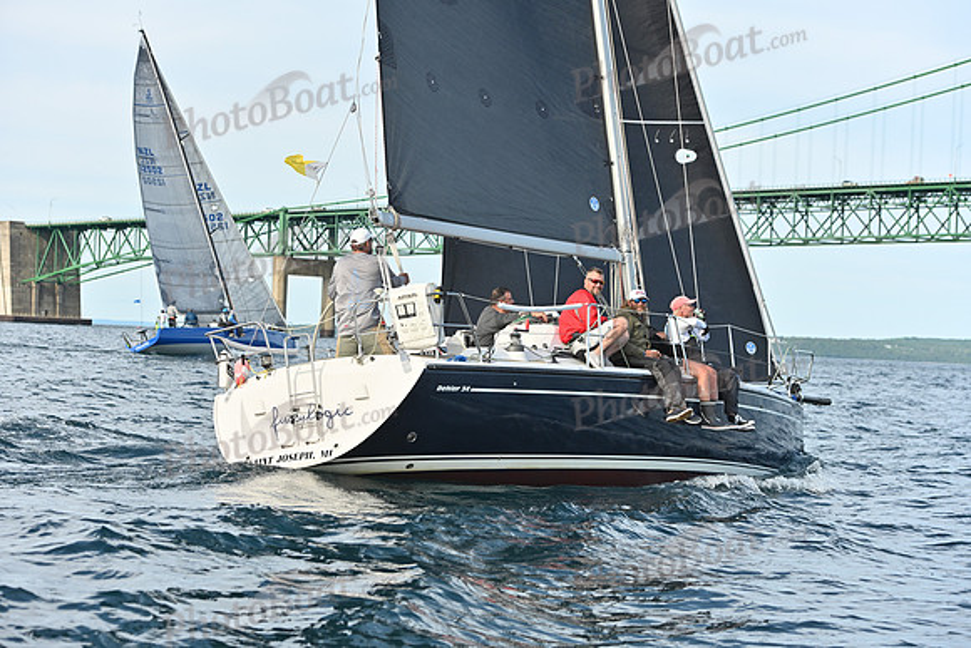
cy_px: 324
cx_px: 486
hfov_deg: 23.6
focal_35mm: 86
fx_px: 2320
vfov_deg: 15.9
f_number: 4.5
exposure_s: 1/1250
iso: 320
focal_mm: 86
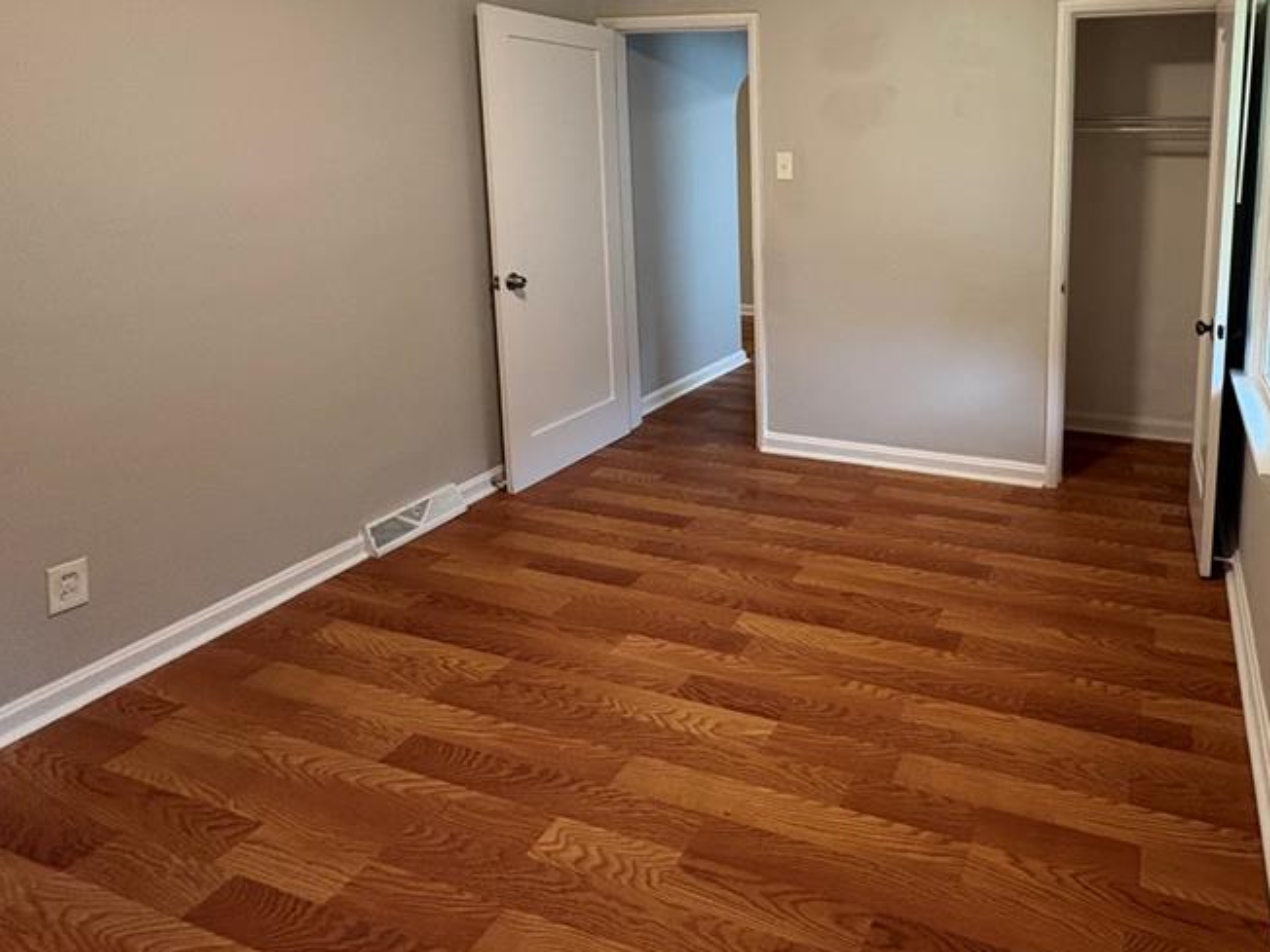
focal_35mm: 22
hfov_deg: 71.8
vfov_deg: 58.2
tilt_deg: -7.6
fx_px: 807
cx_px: 933
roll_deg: -0.2
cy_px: 249
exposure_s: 1/60
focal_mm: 2.22
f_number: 2.2
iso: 320
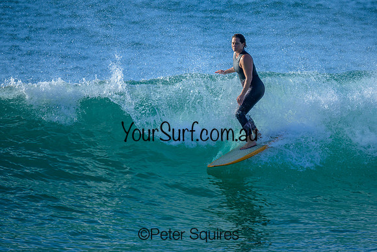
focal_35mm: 898
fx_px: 9407
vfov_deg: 1.5
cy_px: 111
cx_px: 212
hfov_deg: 2.3
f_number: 6.3
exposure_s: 1/2000
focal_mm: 800
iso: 500
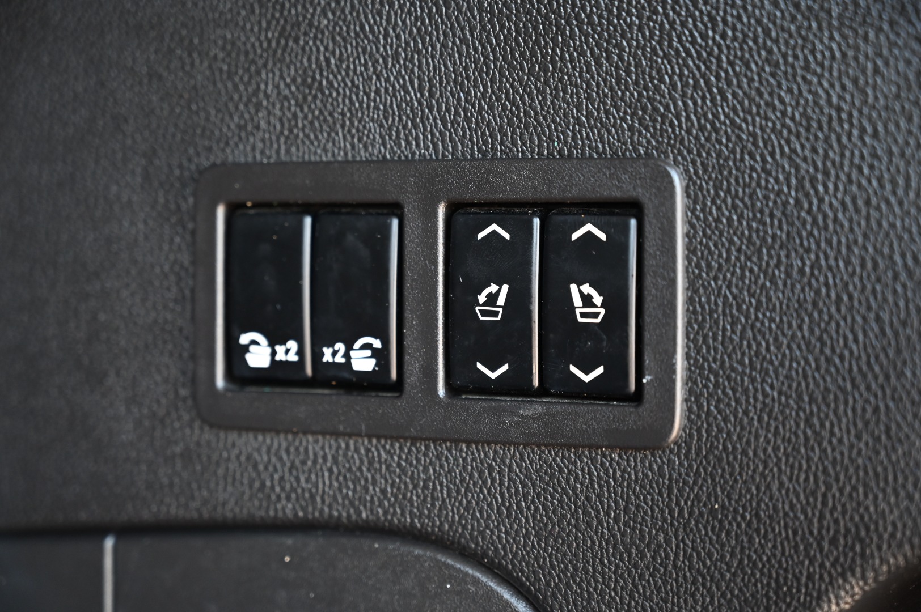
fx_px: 1789
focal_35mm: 70
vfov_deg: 19.4
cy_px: 306
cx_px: 460
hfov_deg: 28.9
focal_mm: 70
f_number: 4
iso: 1400
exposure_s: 1/125
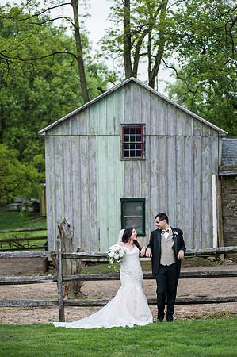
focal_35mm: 80
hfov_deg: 17.0
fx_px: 792
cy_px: 178
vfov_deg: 25.4
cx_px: 118
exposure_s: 1/1250
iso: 200
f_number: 3.2
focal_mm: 80
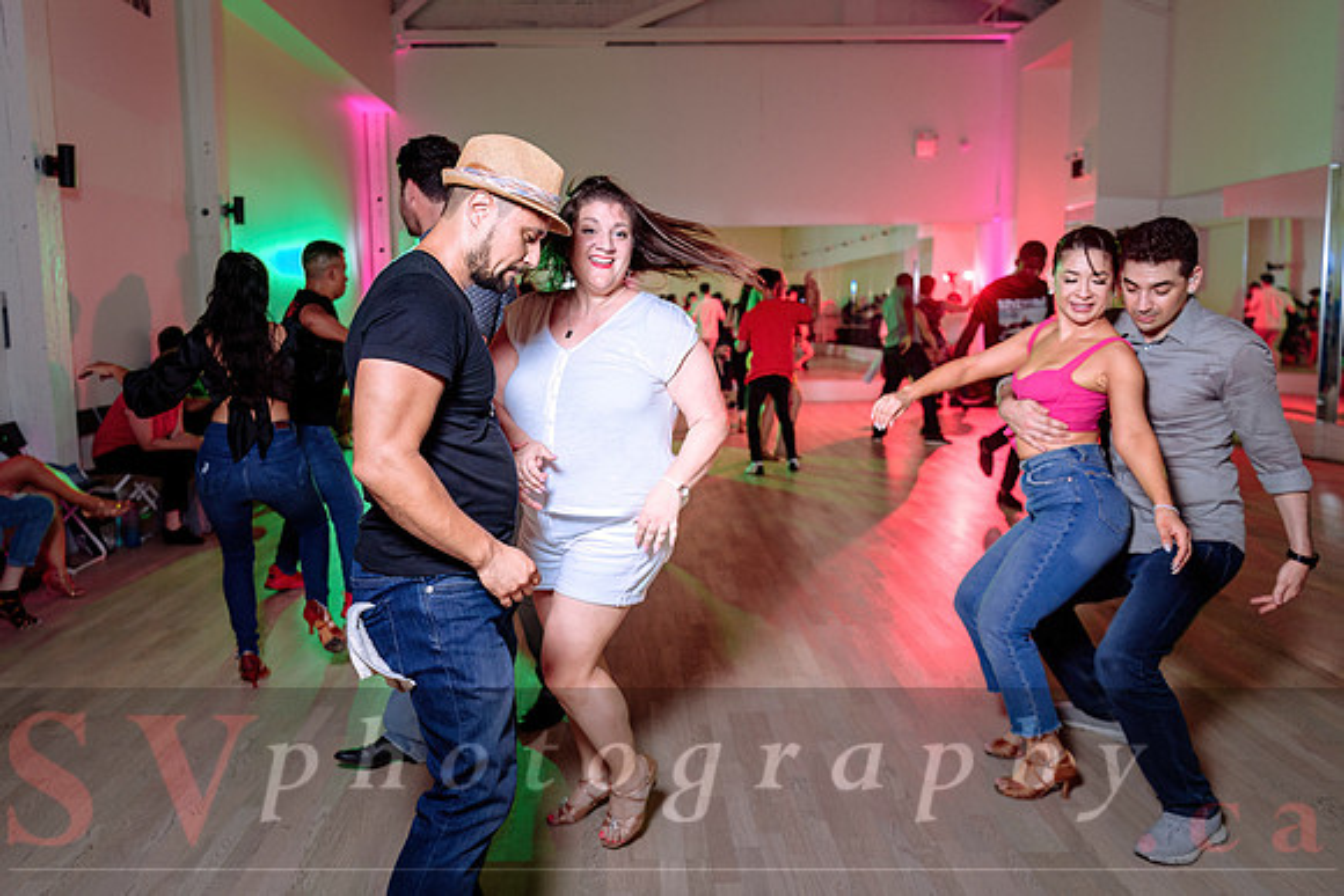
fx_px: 1036
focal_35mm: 28
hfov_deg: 65.9
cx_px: 627
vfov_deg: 46.8
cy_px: 421
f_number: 2.8
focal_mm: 26
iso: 800
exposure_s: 1/100
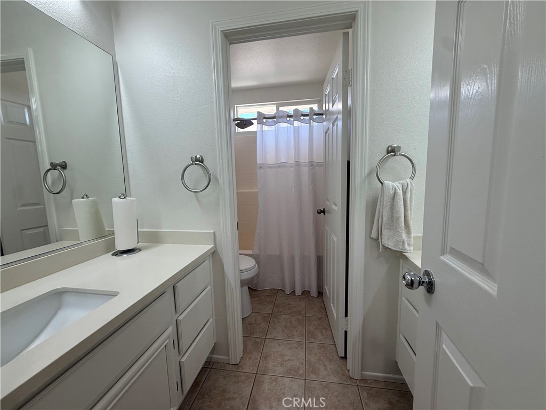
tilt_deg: -6.4
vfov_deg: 85.7
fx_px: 221
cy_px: 205
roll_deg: +2.6
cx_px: 273
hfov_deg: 102.1
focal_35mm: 14
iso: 160
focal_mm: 2.22
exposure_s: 1/120
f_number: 2.2
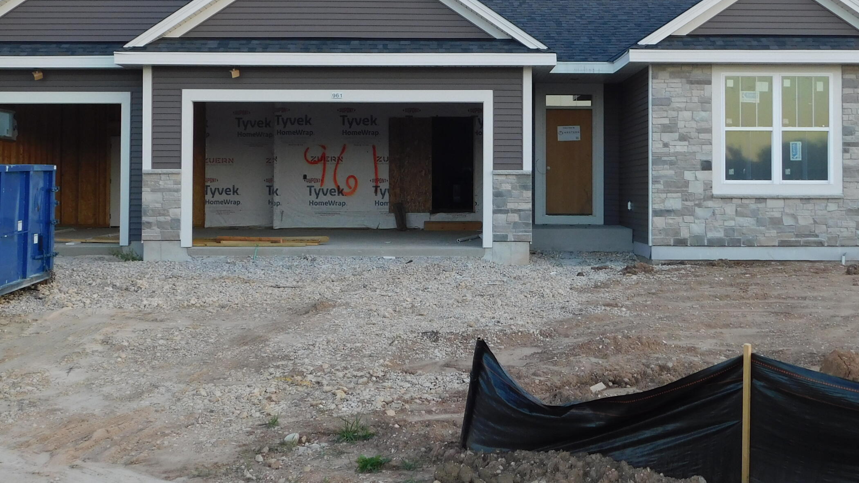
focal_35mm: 56
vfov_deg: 21.3
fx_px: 1276
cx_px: 443
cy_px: 149
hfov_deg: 37.2
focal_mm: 6.3
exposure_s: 1/50
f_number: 3.5
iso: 125
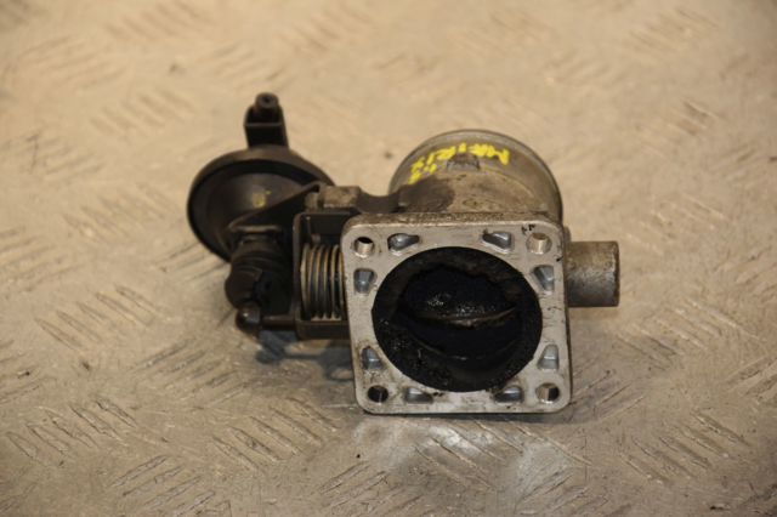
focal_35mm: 158
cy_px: 258
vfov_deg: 8.7
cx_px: 388
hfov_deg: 13.0
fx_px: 3397
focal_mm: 105
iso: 800
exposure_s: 1/200
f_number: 5.6
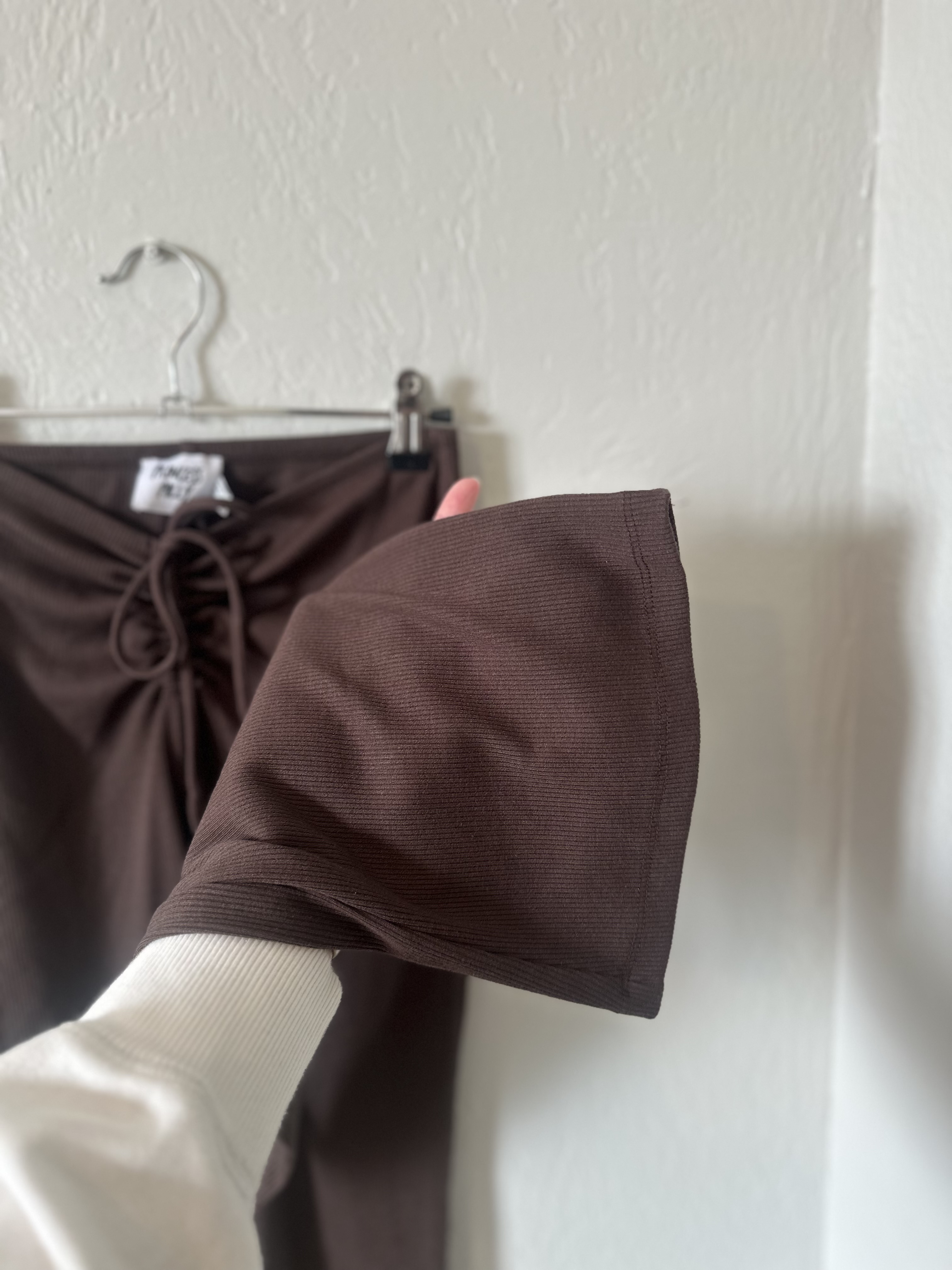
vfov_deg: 71.6
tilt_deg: -12.7
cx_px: 476
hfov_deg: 56.8
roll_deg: +2.8
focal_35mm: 24
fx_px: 880
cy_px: 635
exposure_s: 1/120
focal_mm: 6.86
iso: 160
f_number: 1.78
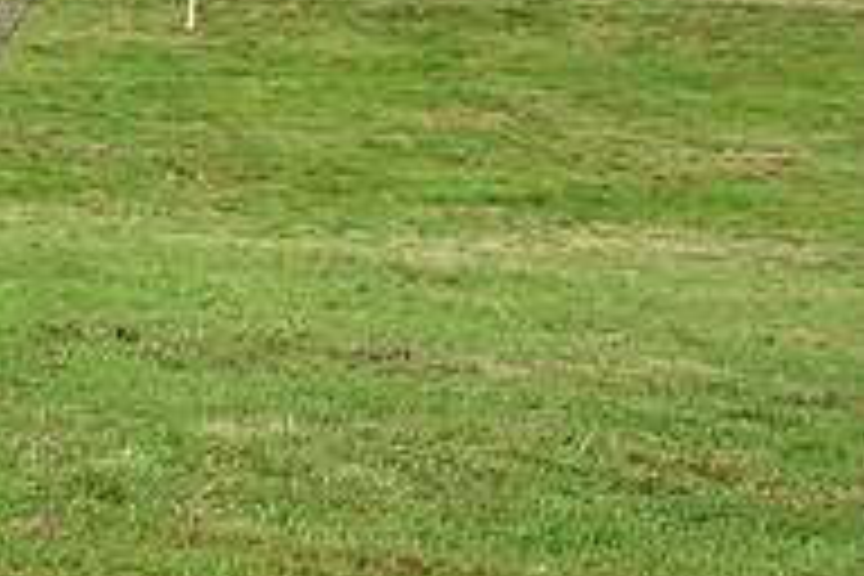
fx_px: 3480
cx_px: -432
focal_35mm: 145
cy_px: -281
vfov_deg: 9.2
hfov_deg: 13.4
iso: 500
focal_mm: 48
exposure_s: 1/1250
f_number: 4.5
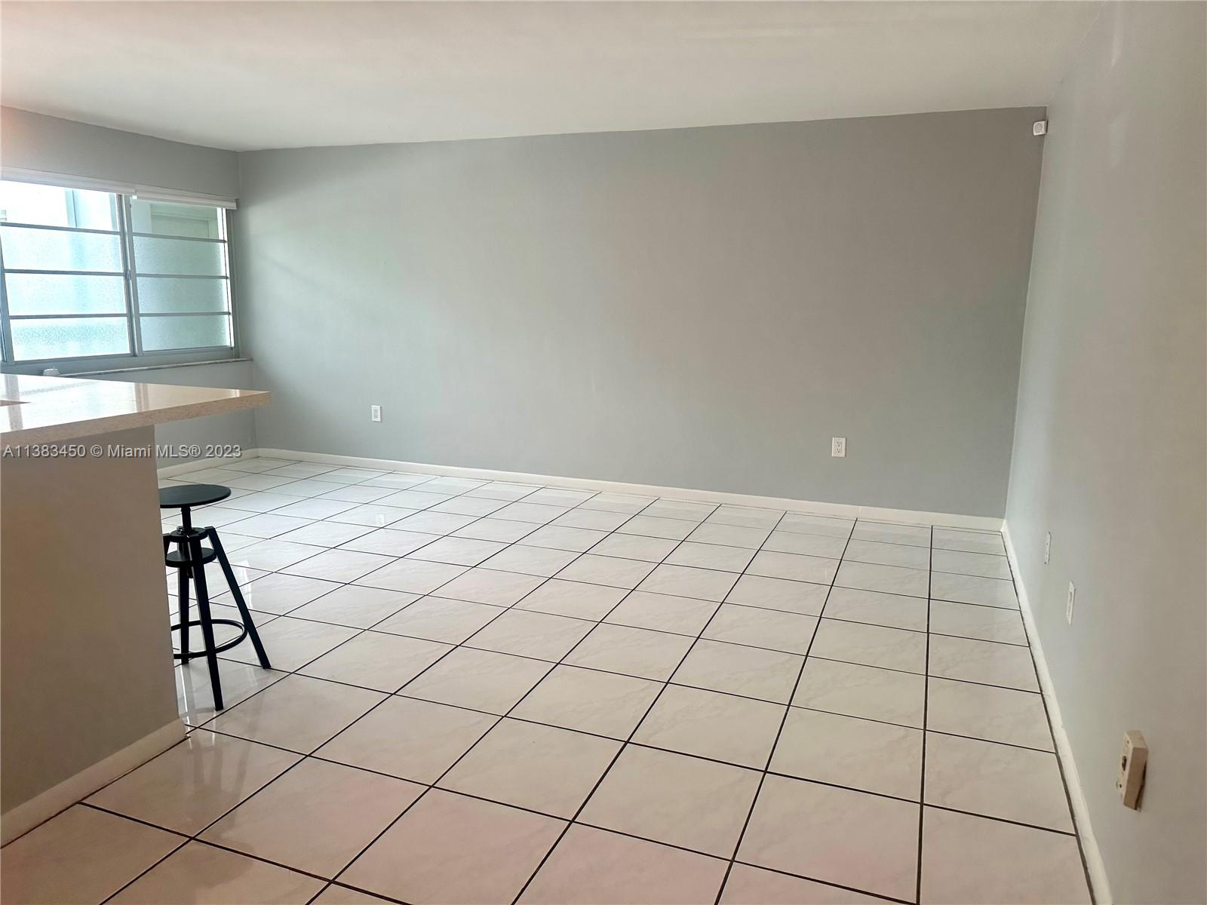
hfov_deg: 71.6
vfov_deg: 56.8
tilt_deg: -9.6
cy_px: 452
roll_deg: -3.0
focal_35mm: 24
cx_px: 604
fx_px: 837
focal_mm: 6.86
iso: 125
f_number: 1.78
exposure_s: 1/125
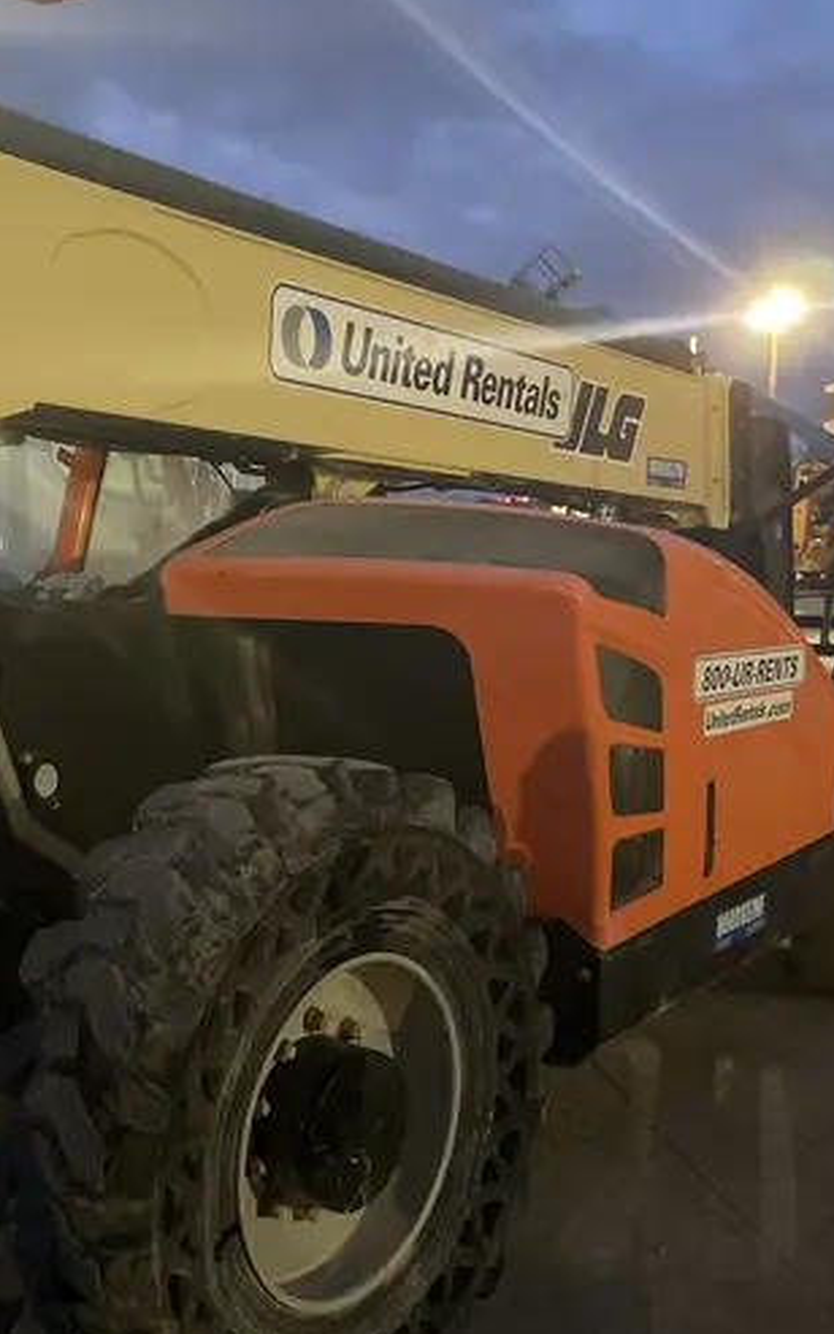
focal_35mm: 41
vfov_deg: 47.7
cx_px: 135
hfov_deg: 30.3
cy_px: 848
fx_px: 1491
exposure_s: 1/25
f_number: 1.6
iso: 1000
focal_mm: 4.2
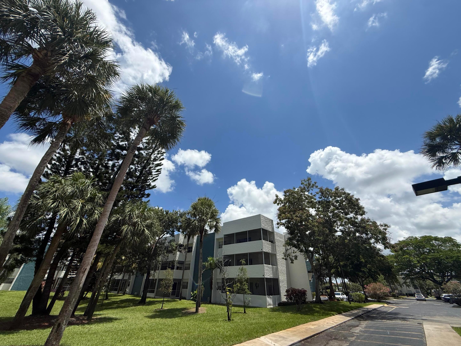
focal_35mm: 14
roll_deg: -1.0
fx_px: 186
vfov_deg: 85.7
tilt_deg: +33.3
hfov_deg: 102.1
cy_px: 173
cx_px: 230
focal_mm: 2.22
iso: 50
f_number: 2.2
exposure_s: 1/3460
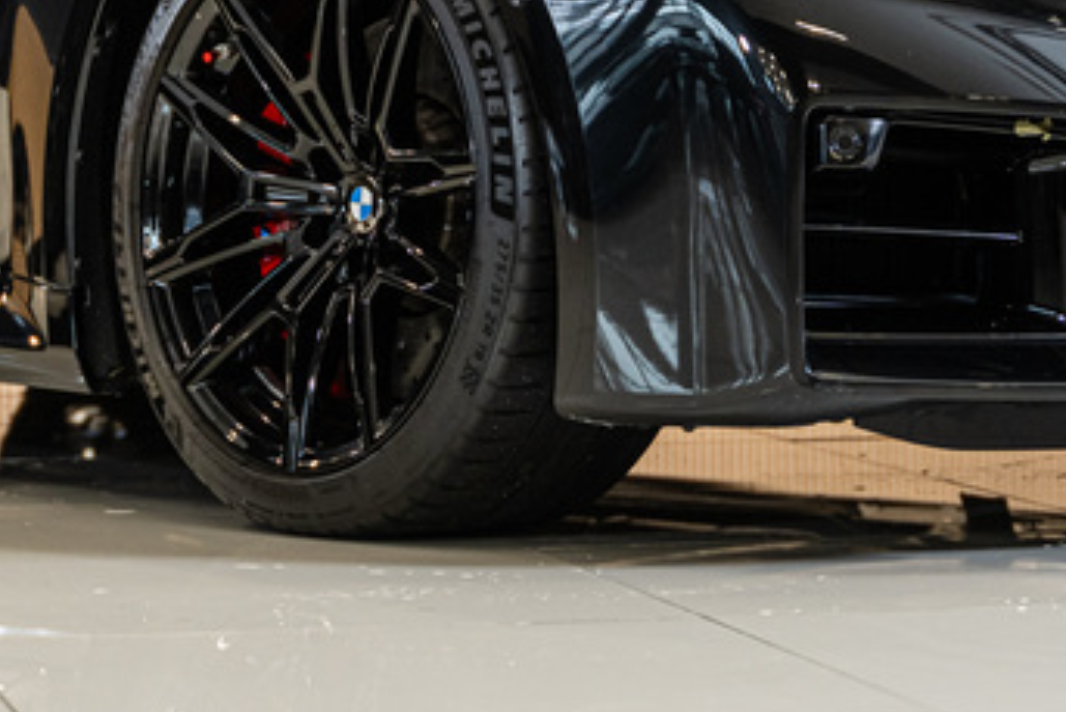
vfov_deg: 9.4
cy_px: 90
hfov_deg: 14.1
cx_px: 496
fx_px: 4325
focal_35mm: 146
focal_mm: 49
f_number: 2.8
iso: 500
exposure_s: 1/160
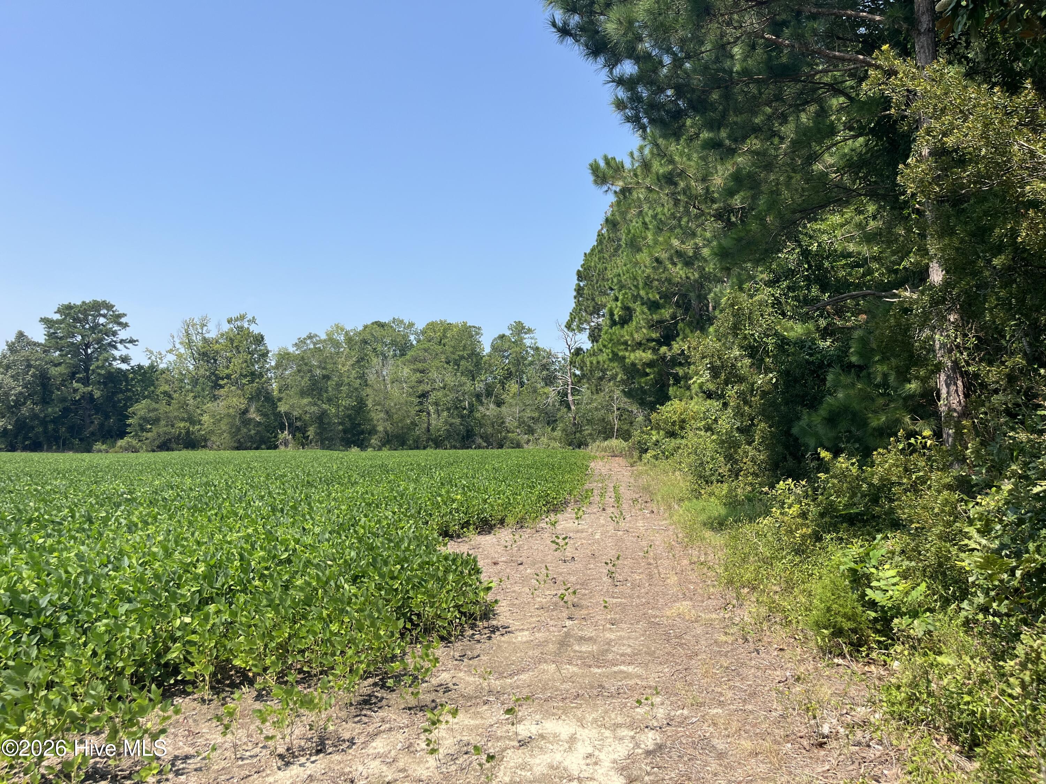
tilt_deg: +3.0
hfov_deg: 67.3
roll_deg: +0.0
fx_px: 786
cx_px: 523
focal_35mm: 26
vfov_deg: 53.1
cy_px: 392
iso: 50
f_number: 1.6
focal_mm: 5.1
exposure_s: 1/2268
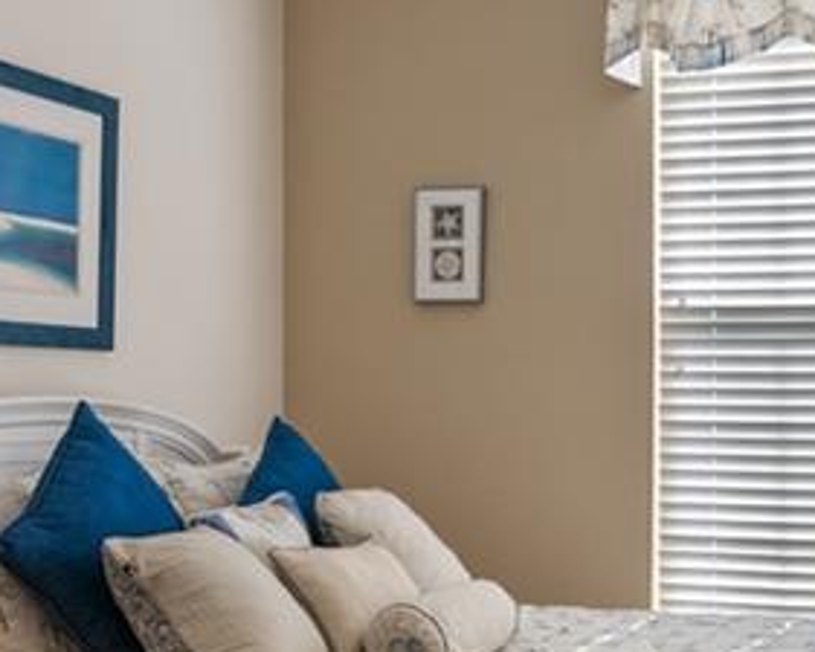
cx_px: 670
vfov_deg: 25.9
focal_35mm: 59
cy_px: 355
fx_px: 1420
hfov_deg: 31.1
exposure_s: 1/10
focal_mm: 11.5
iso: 200
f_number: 8
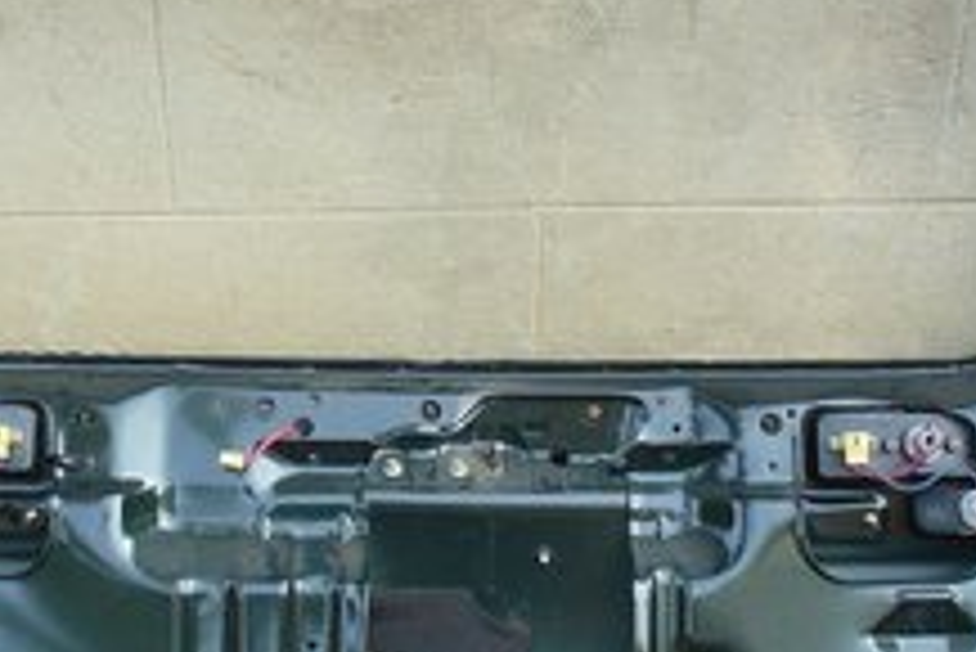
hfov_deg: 28.4
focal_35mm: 71
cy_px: 211
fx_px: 1926
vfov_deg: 19.2
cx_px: 423
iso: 80
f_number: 2.8
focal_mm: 6.1
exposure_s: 1/80
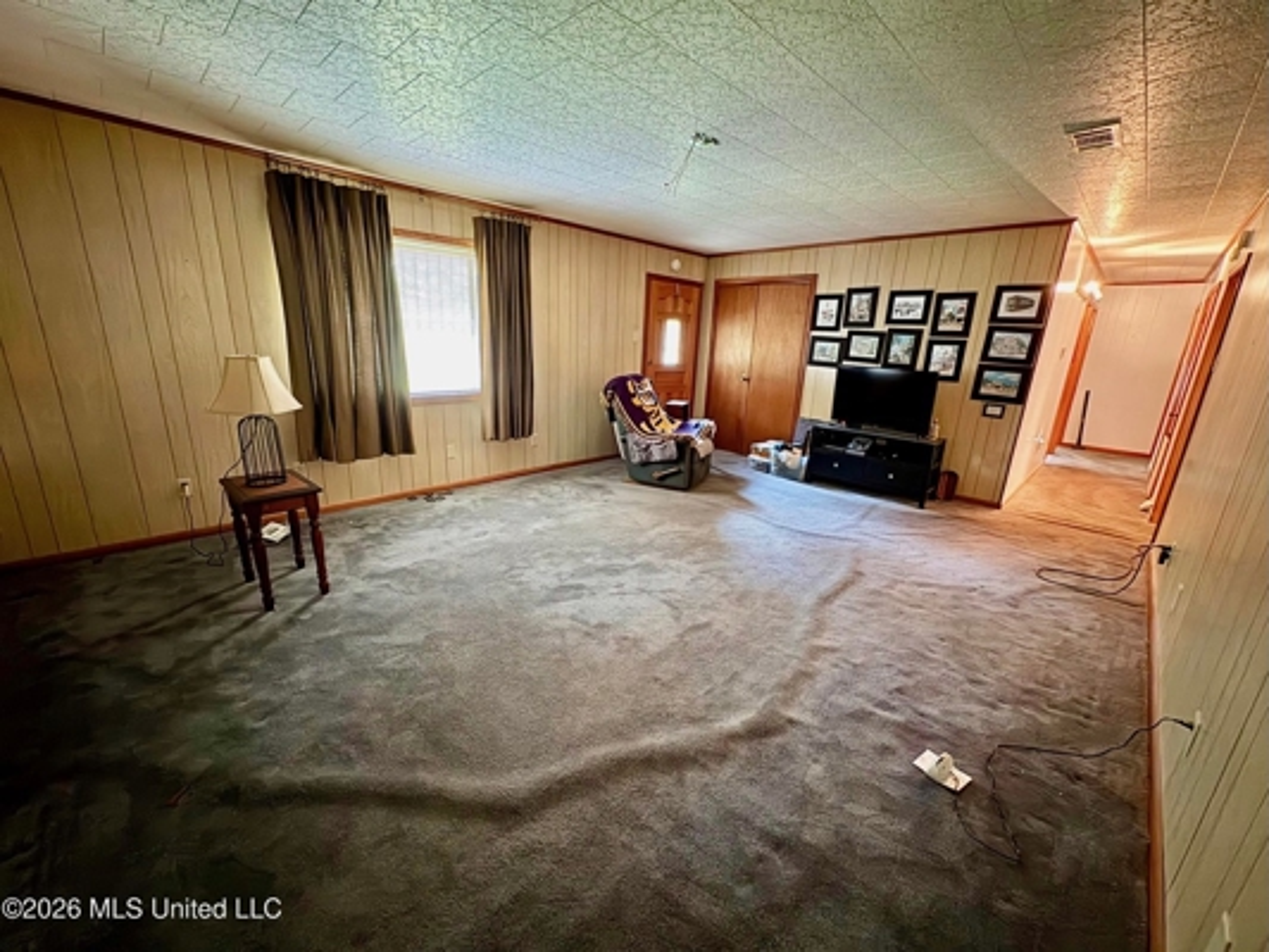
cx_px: 634
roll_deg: -1.6
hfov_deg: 102.1
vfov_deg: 85.7
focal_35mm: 14
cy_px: 476
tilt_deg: -14.8
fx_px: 513
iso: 640
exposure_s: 1/7
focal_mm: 2.22
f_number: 2.2
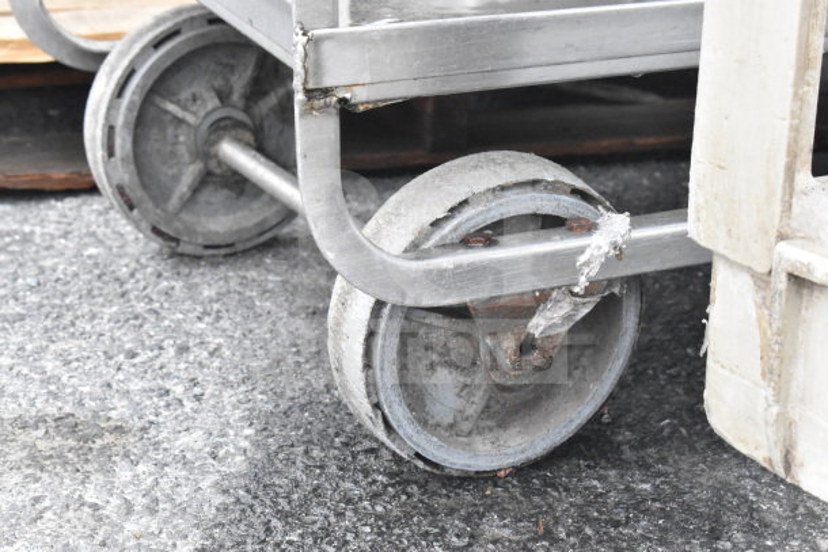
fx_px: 1898
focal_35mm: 82
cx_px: 414
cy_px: 276
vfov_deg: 16.6
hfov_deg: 24.6
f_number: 11
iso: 6400
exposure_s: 1/500
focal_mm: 55
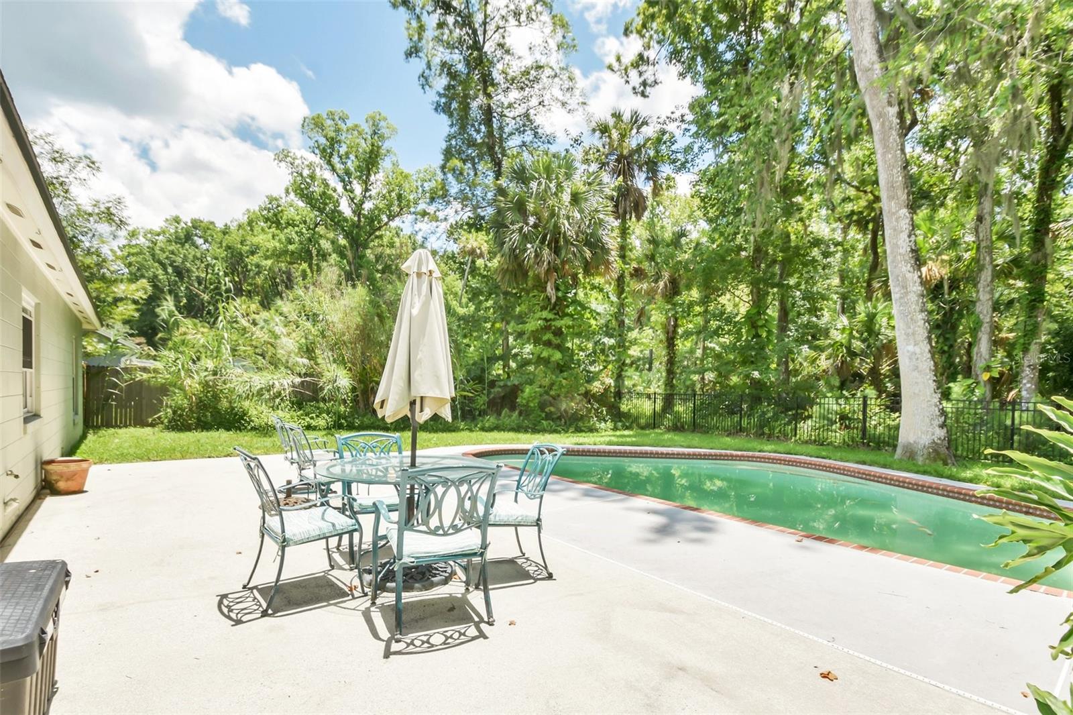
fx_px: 447
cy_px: 358
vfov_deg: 77.3
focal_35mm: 15
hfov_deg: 100.4
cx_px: 536
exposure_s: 1/125
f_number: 7.1
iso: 125
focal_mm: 10
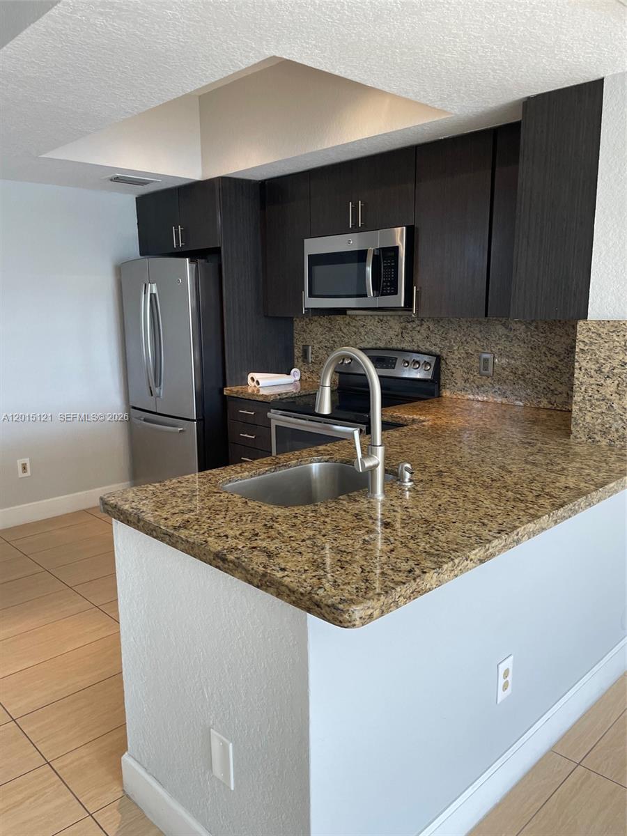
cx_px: 314
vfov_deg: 67.3
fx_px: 628
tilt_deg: -11.9
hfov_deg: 53.1
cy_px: 418
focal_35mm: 26
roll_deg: +1.5
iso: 125
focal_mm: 4.2
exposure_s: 1/120
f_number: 1.6
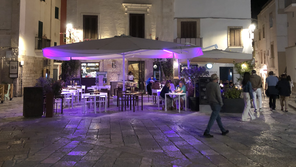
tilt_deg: +4.3
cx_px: 146
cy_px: 52
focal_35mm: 34
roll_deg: +0.9
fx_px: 267
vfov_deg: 34.2
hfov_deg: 58.0
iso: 80
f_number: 1.8
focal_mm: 4
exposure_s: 1/4
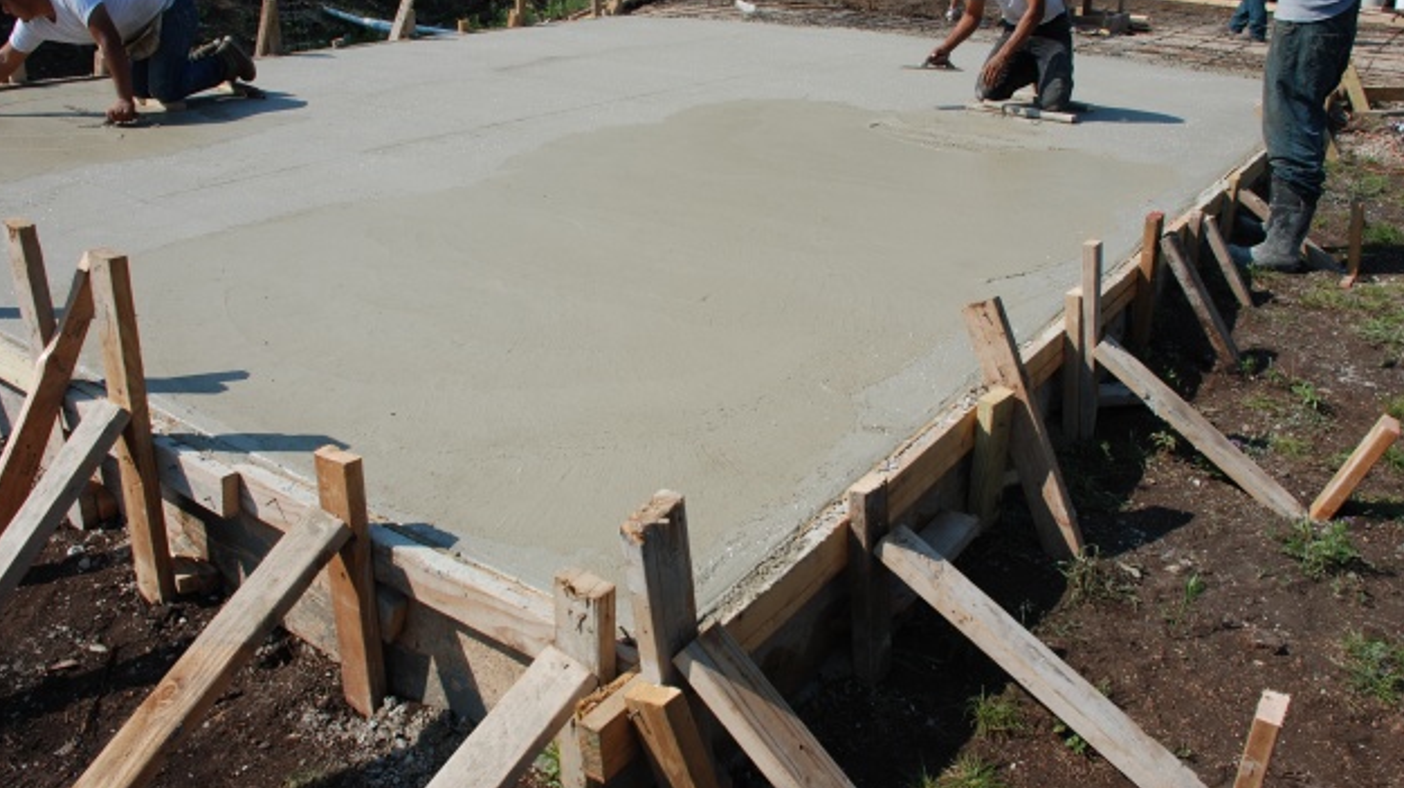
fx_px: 1079
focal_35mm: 29
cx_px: 687
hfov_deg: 66.1
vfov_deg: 40.1
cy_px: 346
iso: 100
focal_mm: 18
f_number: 8
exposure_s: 1/250
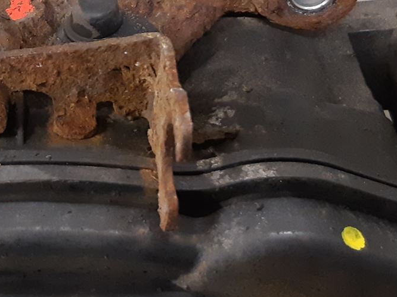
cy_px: 86
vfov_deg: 18.3
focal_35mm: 80
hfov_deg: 23.8
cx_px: 42
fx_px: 917
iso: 320
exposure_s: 1/50
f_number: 1.7
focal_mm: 3.93
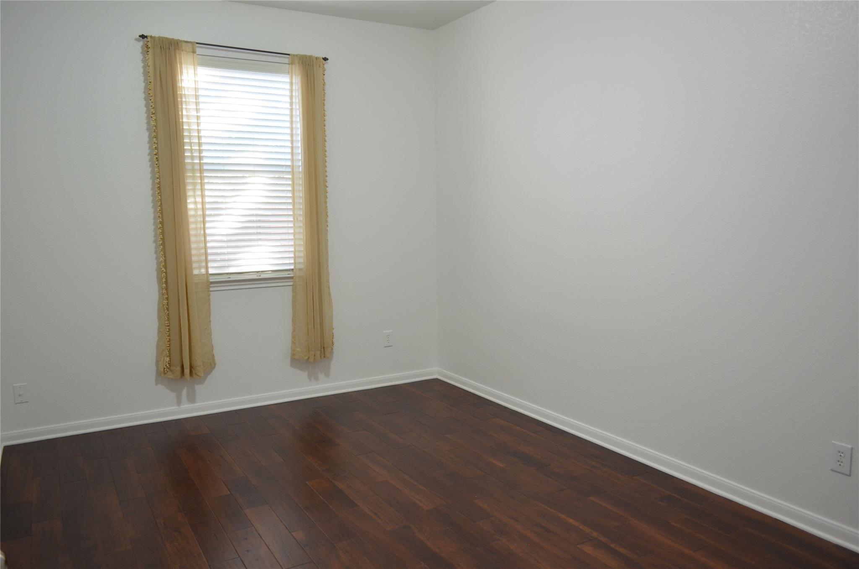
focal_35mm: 27
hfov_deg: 67.5
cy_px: 284
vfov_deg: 47.7
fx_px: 643
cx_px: 430
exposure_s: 1/30
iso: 1000
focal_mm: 18
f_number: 3.5
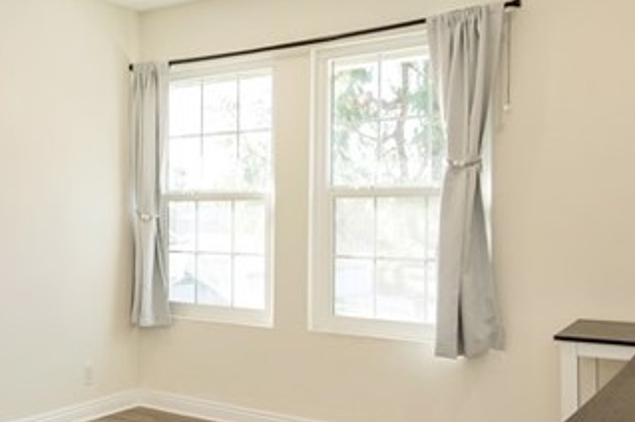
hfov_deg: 41.0
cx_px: 90
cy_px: 232
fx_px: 793
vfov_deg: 29.8
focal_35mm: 45
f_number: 5.6
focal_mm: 14
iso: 360
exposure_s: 1/125
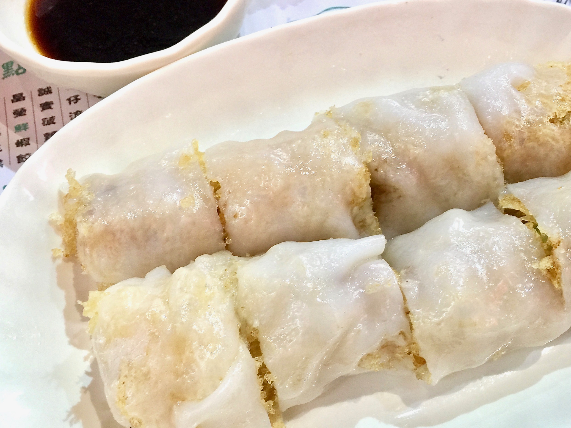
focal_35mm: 38
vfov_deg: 37.7
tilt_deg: -65.4
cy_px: 239
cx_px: 341
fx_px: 627
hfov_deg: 48.7
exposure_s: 1/17
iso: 50
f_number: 2.2
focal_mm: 4.15
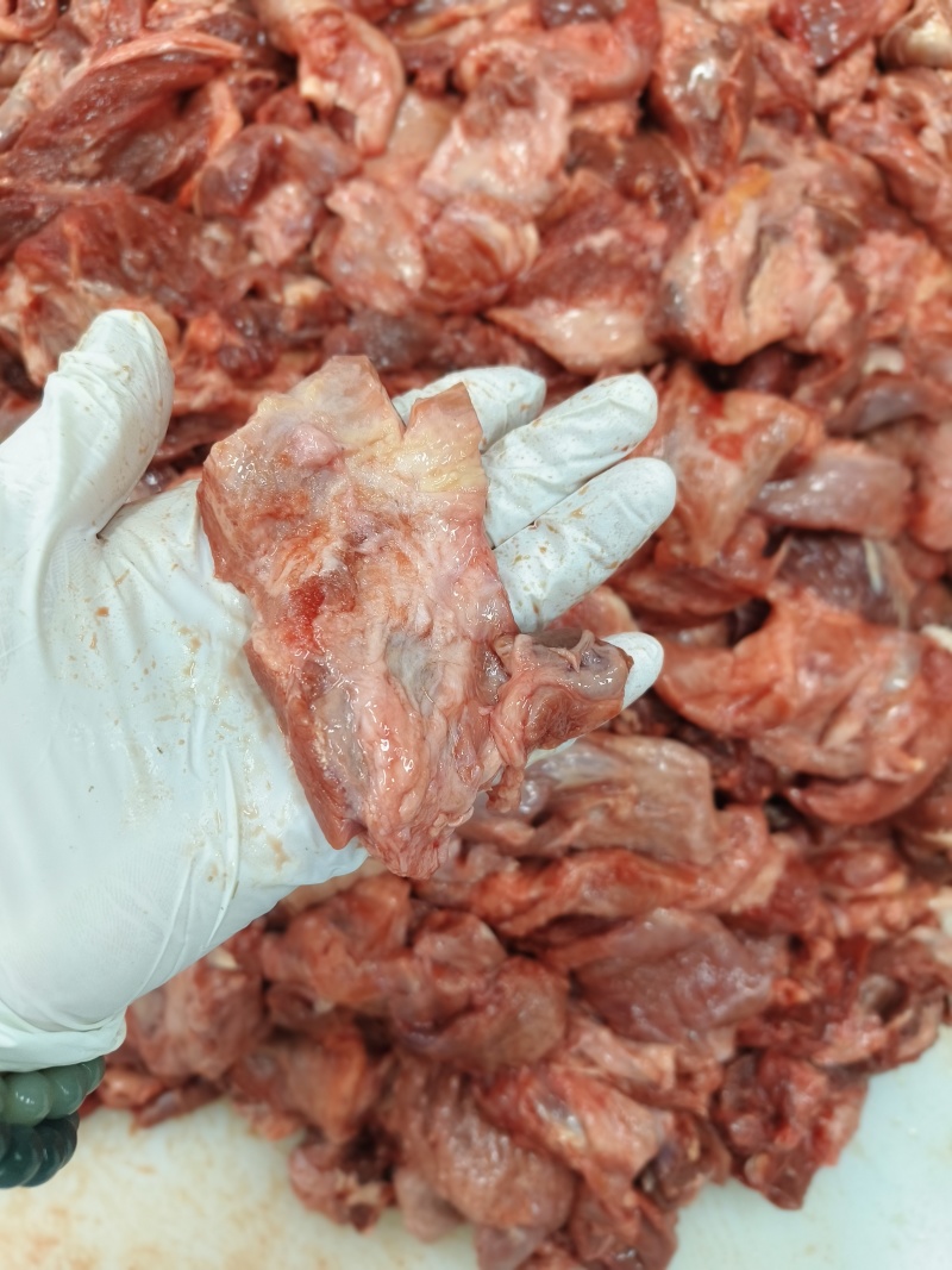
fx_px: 844
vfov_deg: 73.9
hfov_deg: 58.9
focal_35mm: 23
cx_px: 476
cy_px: 635
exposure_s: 1/100
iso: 698
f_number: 4
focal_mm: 5.6
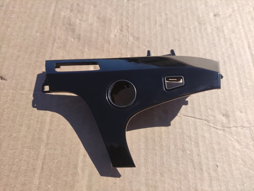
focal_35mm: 25
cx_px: 127
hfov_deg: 69.4
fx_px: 183
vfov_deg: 54.9
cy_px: 96
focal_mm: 5.43
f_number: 1.89
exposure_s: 1/1440
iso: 50
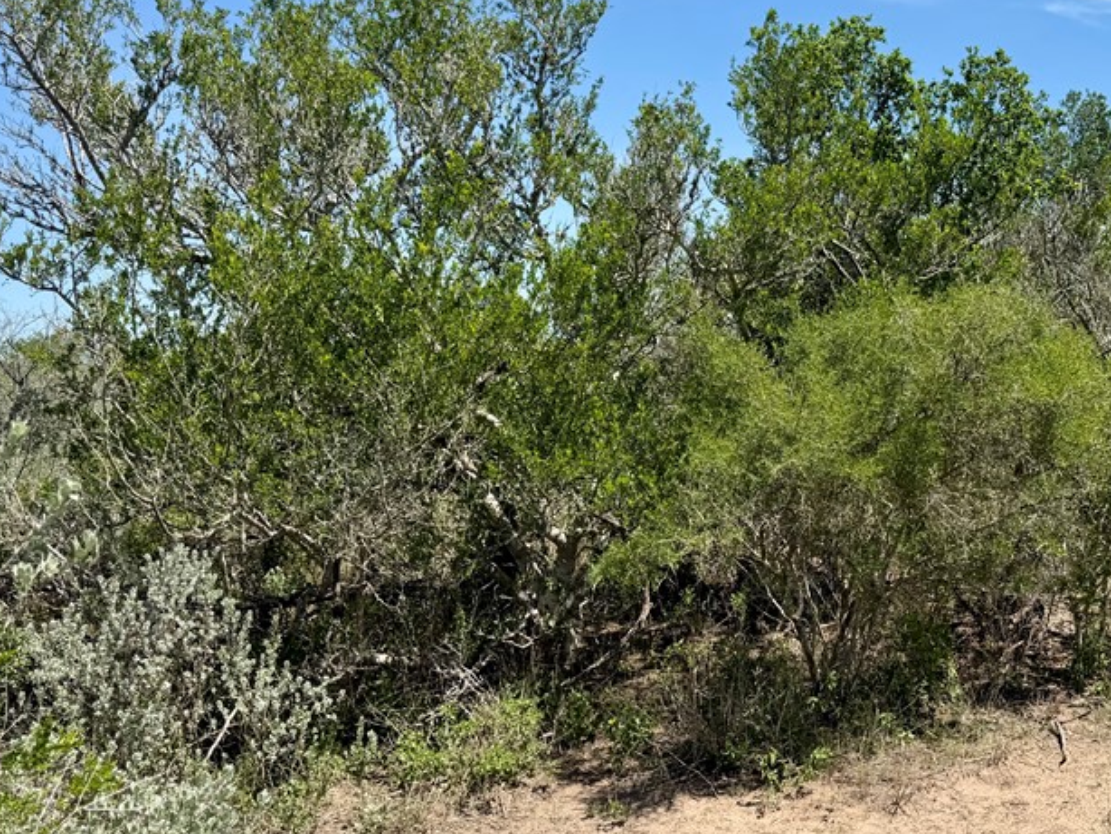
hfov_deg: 45.9
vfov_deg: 36.0
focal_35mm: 40
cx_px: 755
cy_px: 411
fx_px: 1284
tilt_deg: -0.3
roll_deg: +1.1
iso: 80
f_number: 1.78
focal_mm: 6.76
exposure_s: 1/3759
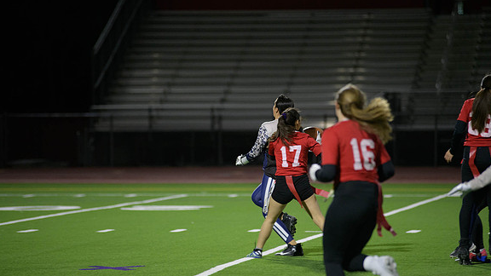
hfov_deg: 10.2
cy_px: 154
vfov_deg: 5.8
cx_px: 246
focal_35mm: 211
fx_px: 2747
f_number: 2.8
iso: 2800
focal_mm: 200
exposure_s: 1/640
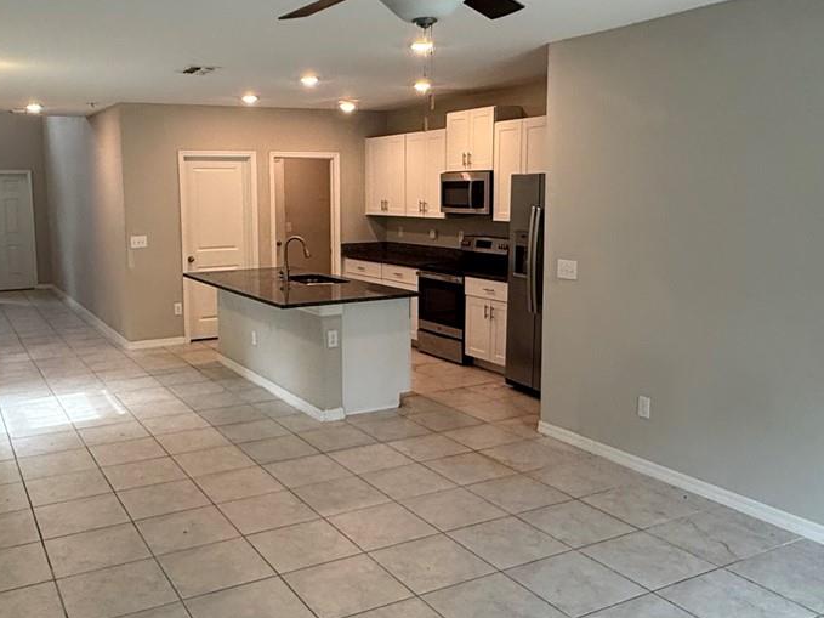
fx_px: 785
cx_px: 339
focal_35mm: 33
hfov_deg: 55.0
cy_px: 300
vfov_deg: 42.9
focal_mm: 2.22
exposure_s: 1/120
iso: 200
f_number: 2.2
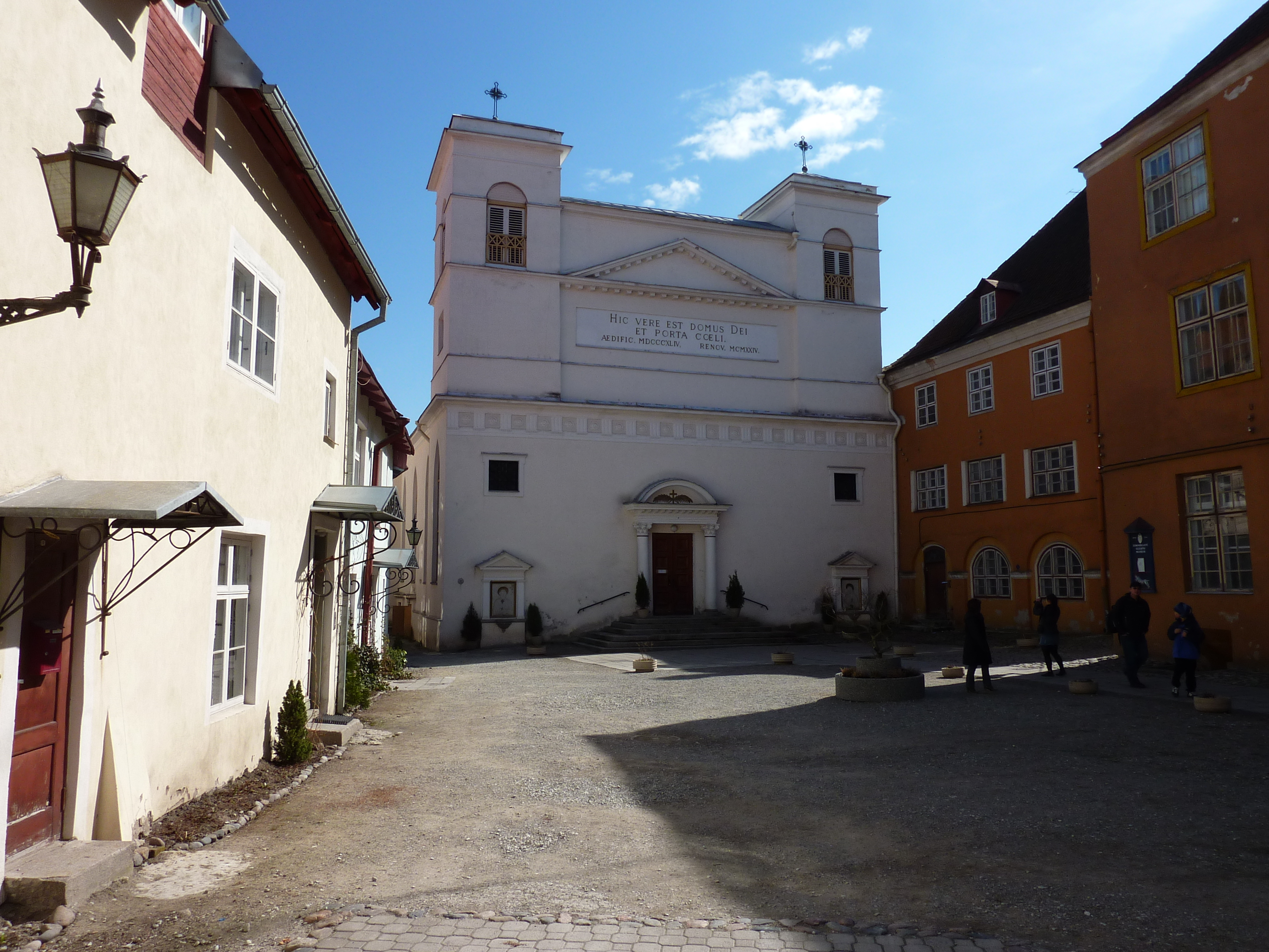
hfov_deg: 69.4
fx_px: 916
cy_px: 476
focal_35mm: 25
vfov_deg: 54.9
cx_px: 634
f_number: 5
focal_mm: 4.1
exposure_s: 1/500
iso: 80
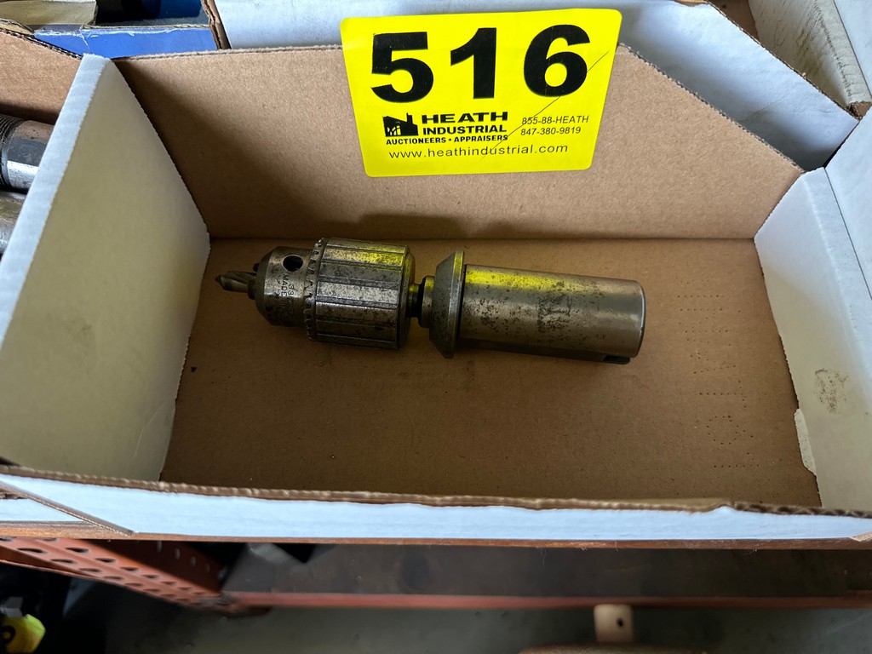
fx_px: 605
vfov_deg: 56.8
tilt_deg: -62.9
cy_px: 327
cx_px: 436
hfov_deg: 71.6
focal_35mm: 24
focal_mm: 6.86
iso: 250
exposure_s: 1/86
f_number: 1.78
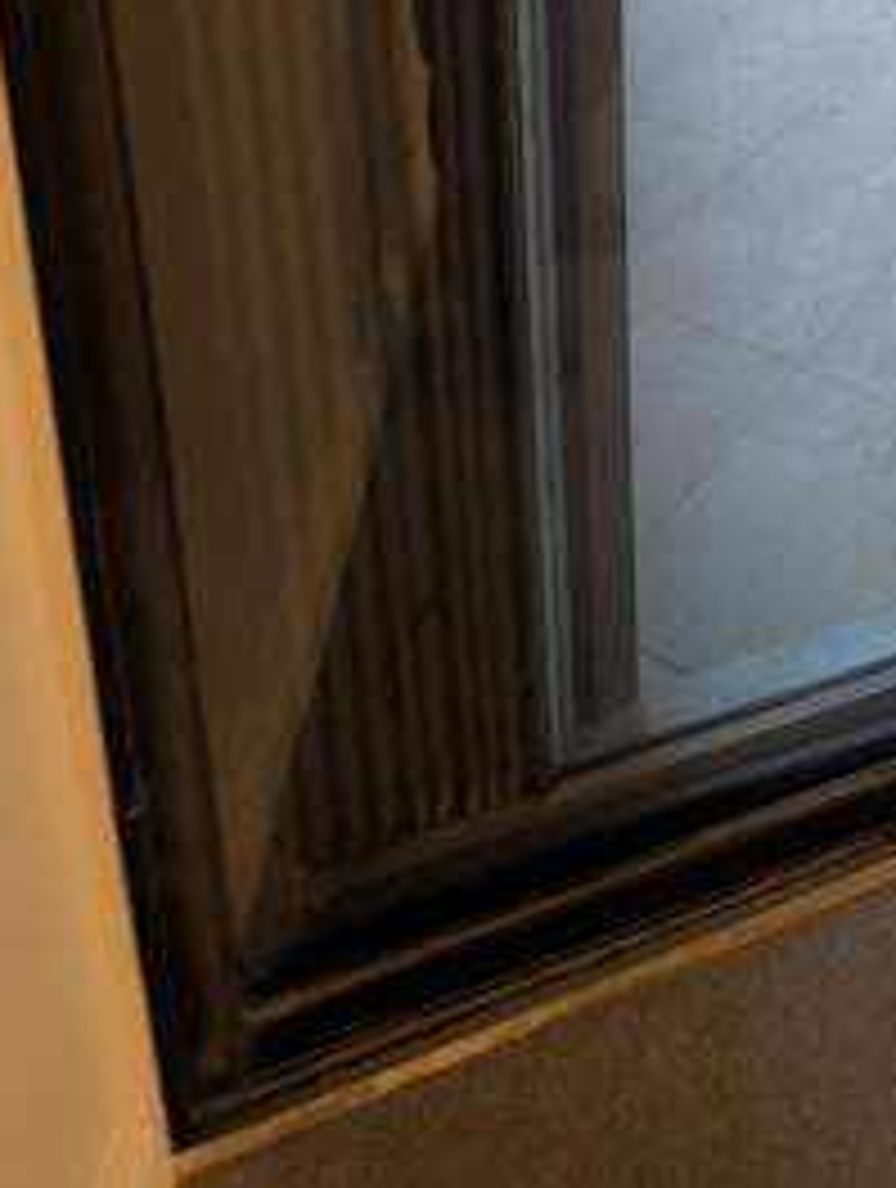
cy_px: -243
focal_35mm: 29
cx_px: 1072
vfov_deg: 41.4
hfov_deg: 37.1
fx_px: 998
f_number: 1.95
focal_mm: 2.23
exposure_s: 1/29.4
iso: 329
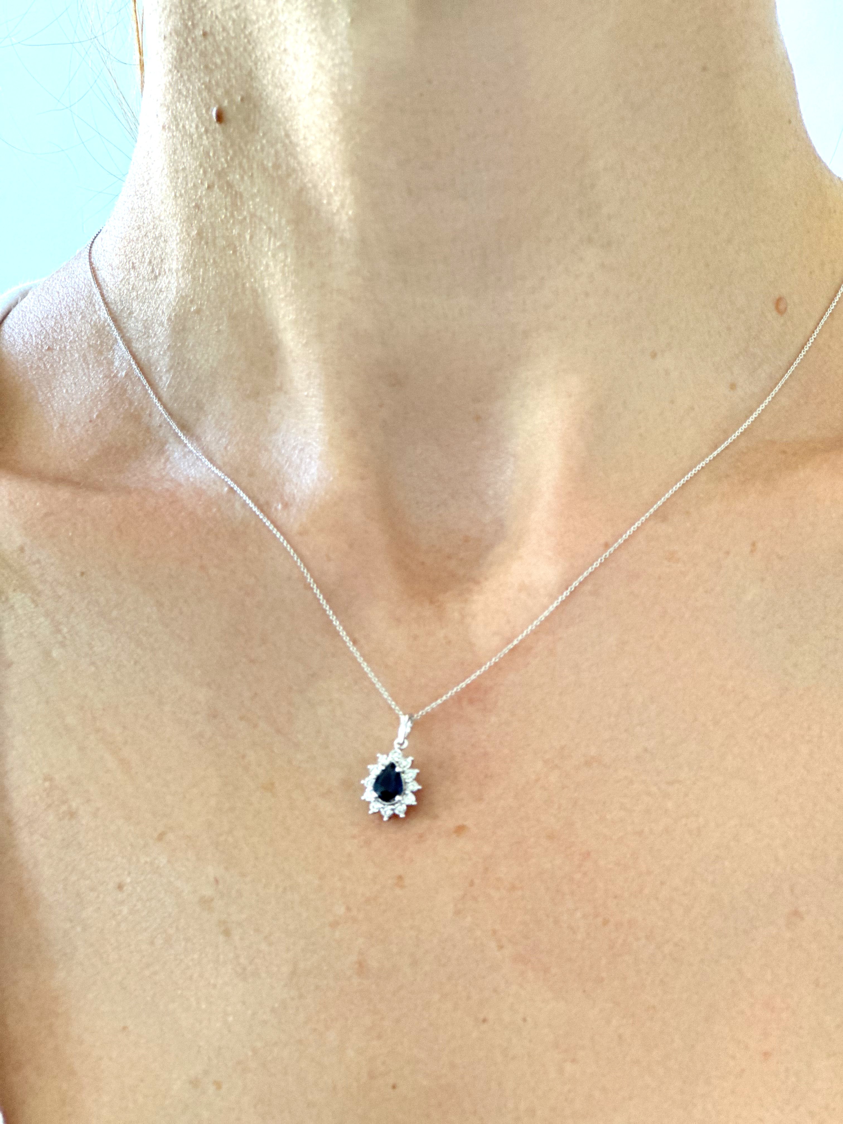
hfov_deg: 19.1
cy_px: 562
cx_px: 422
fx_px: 2500
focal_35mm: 77
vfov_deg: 25.3
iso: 250
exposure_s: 1/72
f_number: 2.8
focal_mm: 9
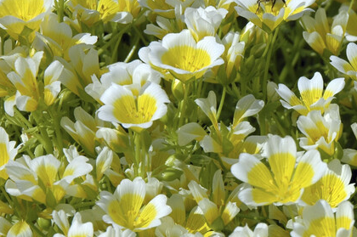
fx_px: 3806
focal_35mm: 384
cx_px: 384
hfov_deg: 5.4
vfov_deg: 3.6
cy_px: 203
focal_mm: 105
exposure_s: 1/500
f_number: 11
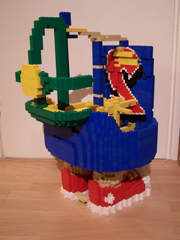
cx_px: 90
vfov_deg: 49.0
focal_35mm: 38
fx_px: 263
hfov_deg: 37.7
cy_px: 120
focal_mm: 6.3
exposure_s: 1/2
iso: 80
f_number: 2.8
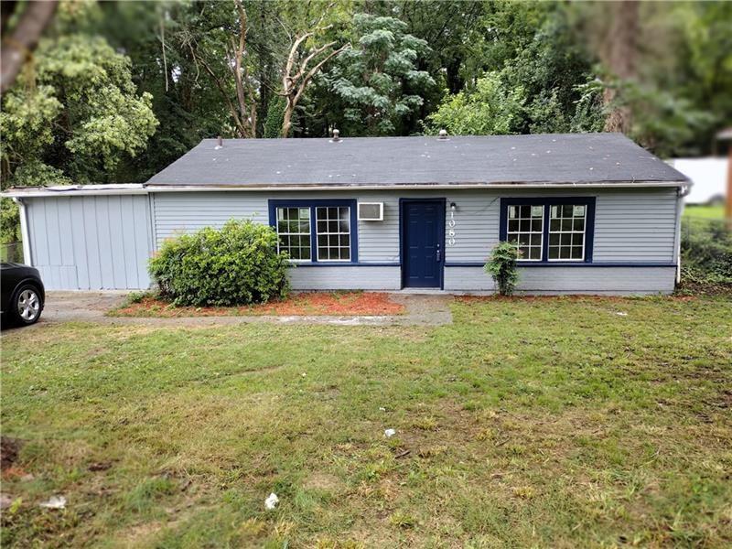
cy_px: 274
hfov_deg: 65.3
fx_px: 571
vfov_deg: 51.4
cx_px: 366
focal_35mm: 27
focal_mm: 4.71
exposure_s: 1/199
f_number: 1.7
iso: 100
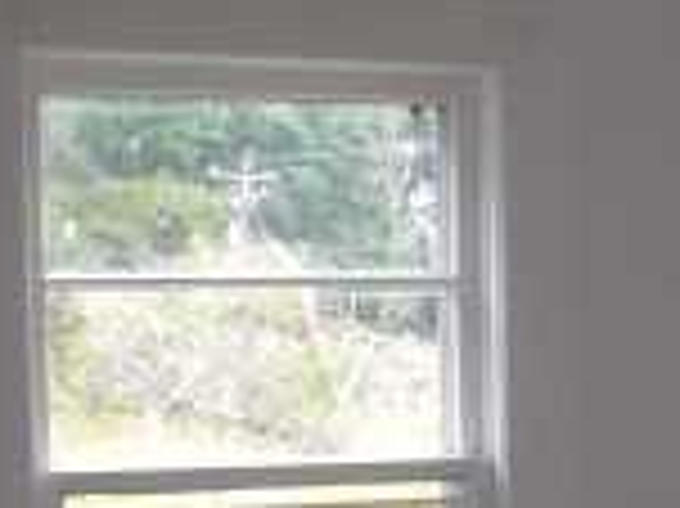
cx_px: 1022
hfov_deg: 12.3
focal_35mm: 153
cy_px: 706
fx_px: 3003
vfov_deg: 9.5
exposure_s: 1/80
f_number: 2.8
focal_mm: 6.3
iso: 100
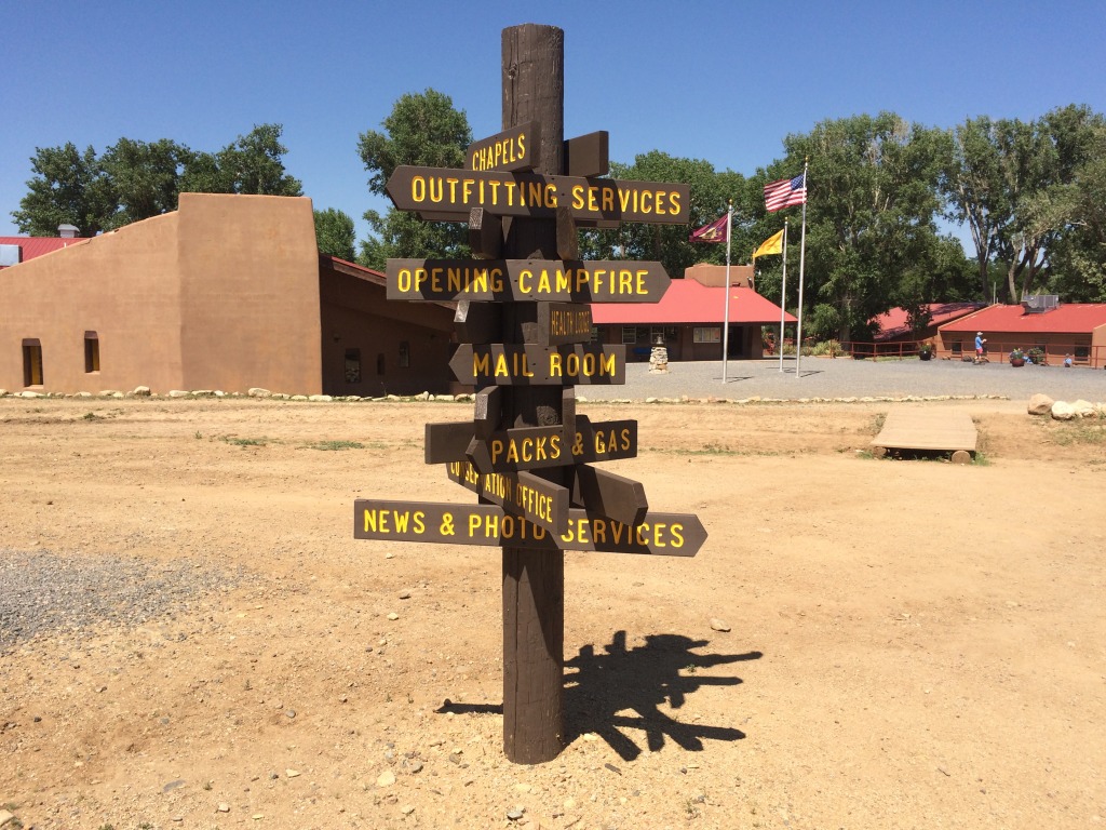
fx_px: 927
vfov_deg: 48.2
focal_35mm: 29
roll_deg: +0.6
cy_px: 415
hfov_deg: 61.7
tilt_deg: -7.8
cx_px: 553
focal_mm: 4.15
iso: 32
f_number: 2.2
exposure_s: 1/2160
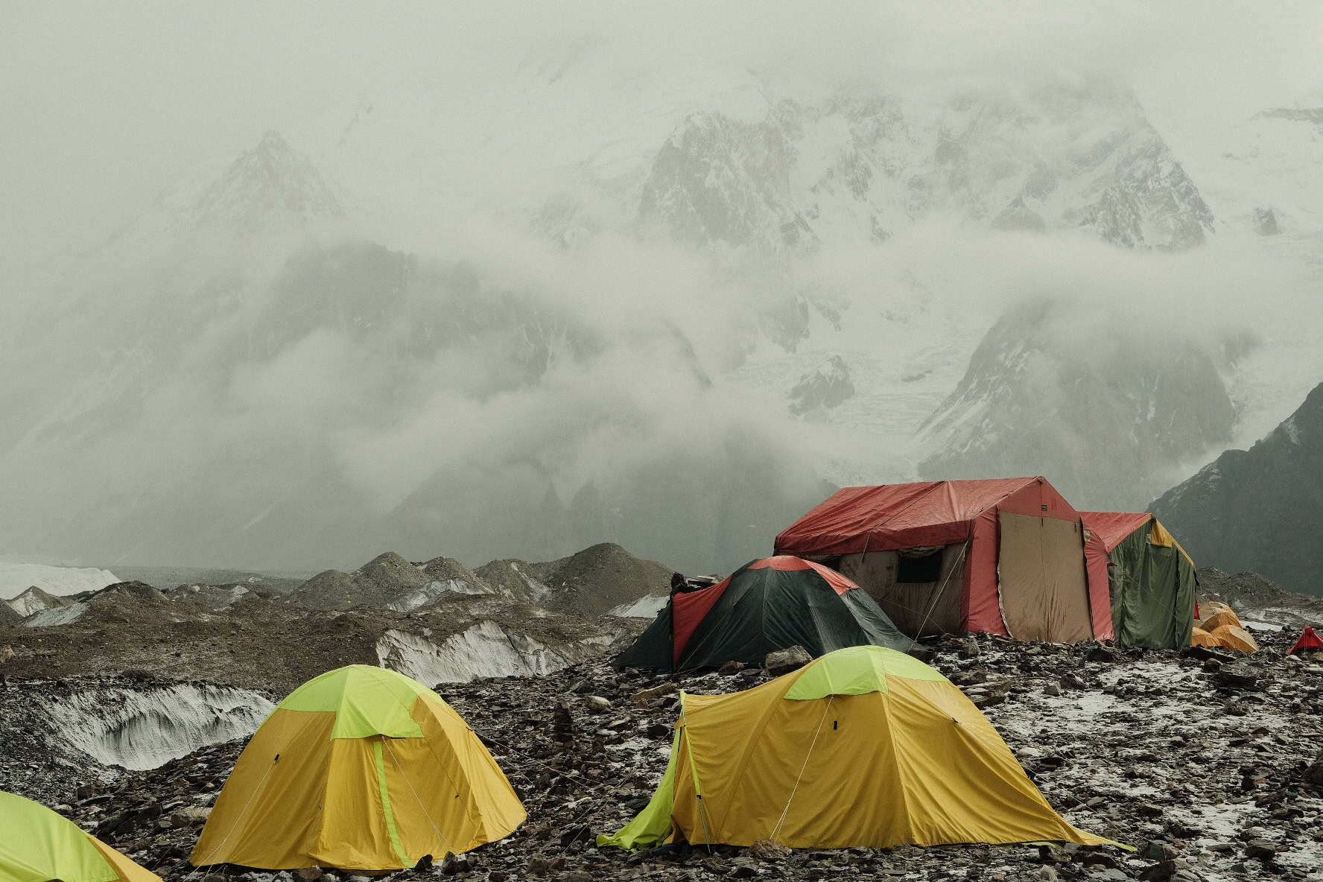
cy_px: 441
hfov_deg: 36.9
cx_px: 662
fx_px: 1984
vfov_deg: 25.1
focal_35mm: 54
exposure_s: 1/600
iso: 640
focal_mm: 35.8
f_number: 11
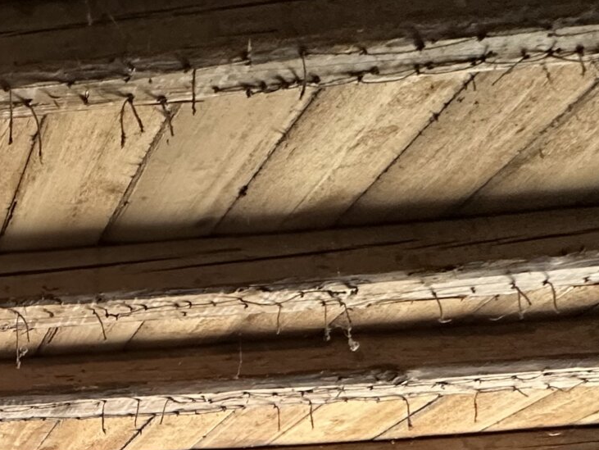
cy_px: 746
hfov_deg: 25.9
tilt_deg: +5.3
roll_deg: -0.8
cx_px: -347
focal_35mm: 49
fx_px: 848
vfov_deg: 22.1
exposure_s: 1/50
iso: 320
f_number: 2.2
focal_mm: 2.22
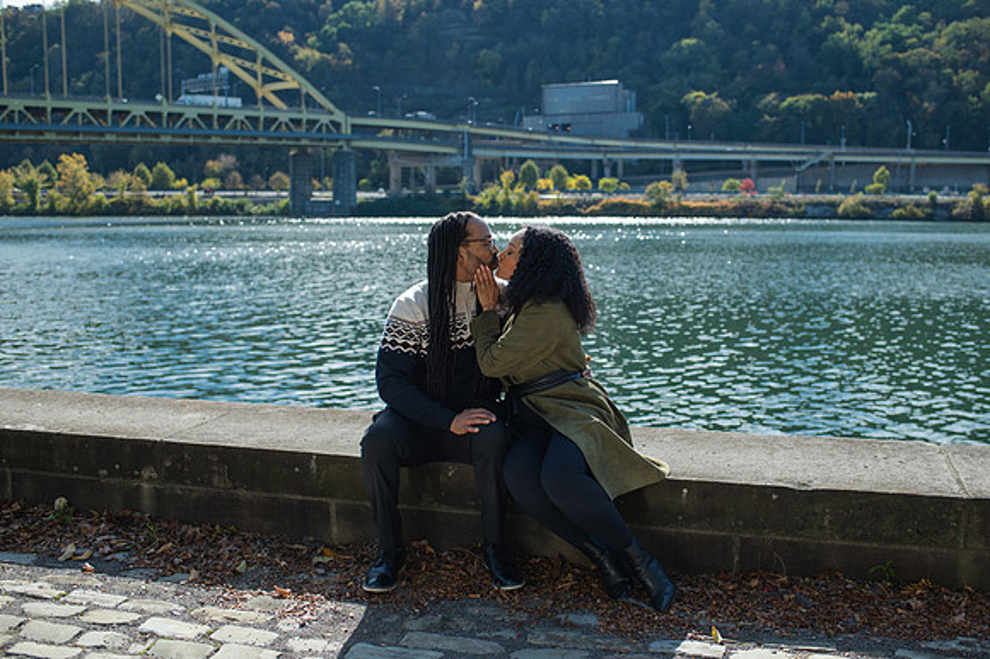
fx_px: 1038
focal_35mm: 38
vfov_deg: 35.2
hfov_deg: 51.0
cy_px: 329
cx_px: 523
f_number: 3.2
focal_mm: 35
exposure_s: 1/800
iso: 125
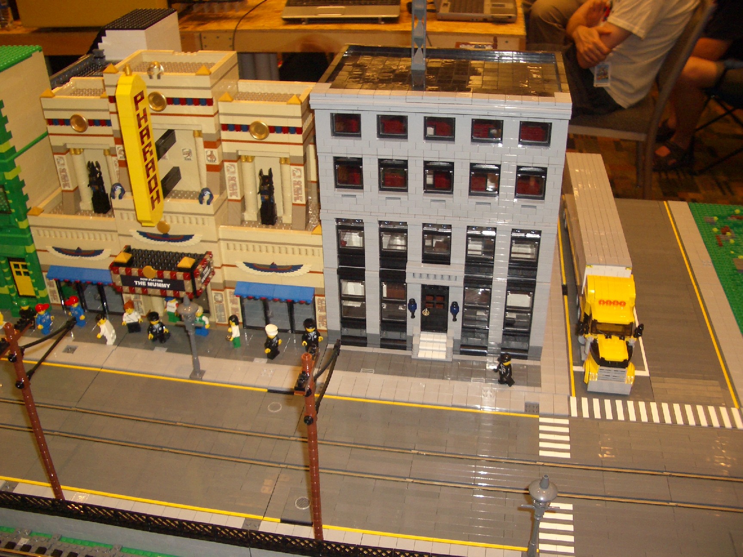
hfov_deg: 52.6
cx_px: 372
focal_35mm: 35
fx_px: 751
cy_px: 278
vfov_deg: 40.7
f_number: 2.6
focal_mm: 5.8
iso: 100
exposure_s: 1/60
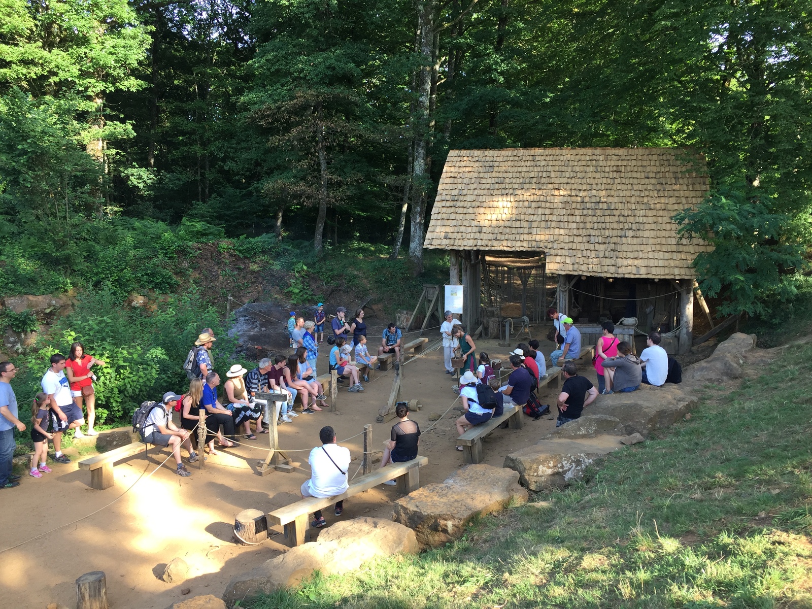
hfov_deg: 61.7
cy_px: 304
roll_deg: -0.4
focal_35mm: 29
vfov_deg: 48.2
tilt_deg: -8.1
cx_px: 406
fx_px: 680
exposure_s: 1/146
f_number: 2.2
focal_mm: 4.15
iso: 32
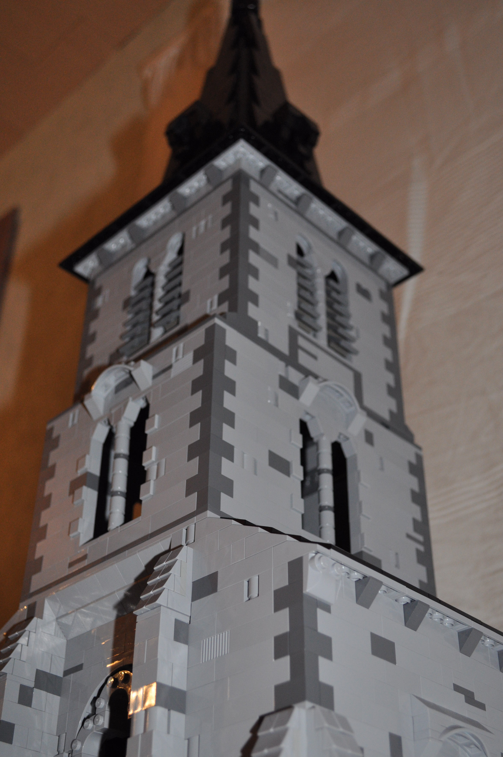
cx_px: 252
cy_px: 378
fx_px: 1009
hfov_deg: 28.0
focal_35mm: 48
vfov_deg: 41.2
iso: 800
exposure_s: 1/60
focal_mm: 32
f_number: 4.8
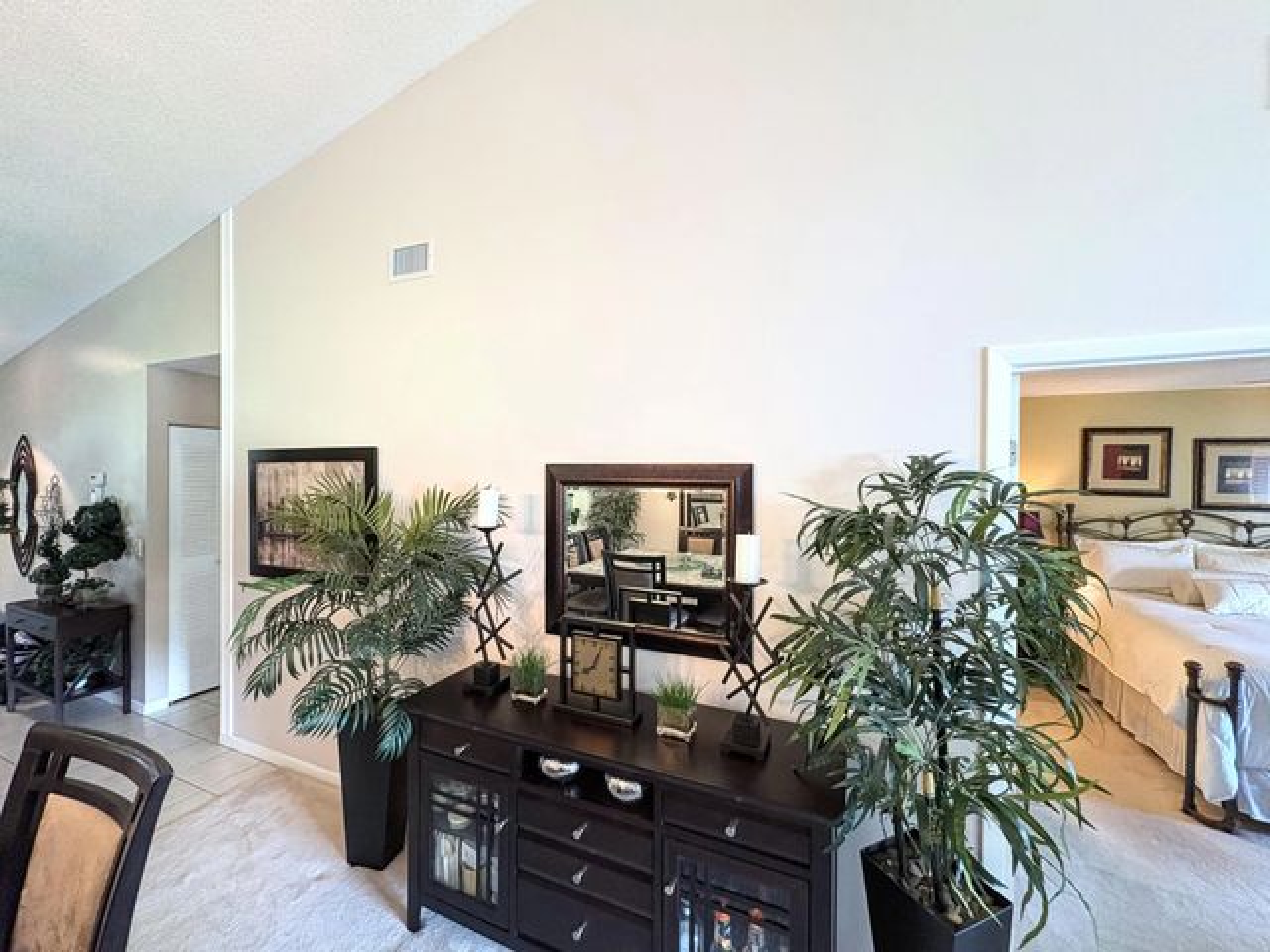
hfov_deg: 102.1
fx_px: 514
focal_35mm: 14
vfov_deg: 85.7
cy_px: 476
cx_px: 635
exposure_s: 1/60
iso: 250
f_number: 2.2
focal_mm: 2.22
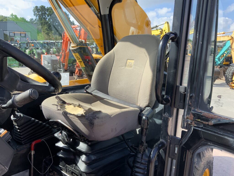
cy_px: 88
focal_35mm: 29
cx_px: 117
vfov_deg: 48.2
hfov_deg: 61.7
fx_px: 196
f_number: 1.8
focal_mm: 3
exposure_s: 1/439
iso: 16
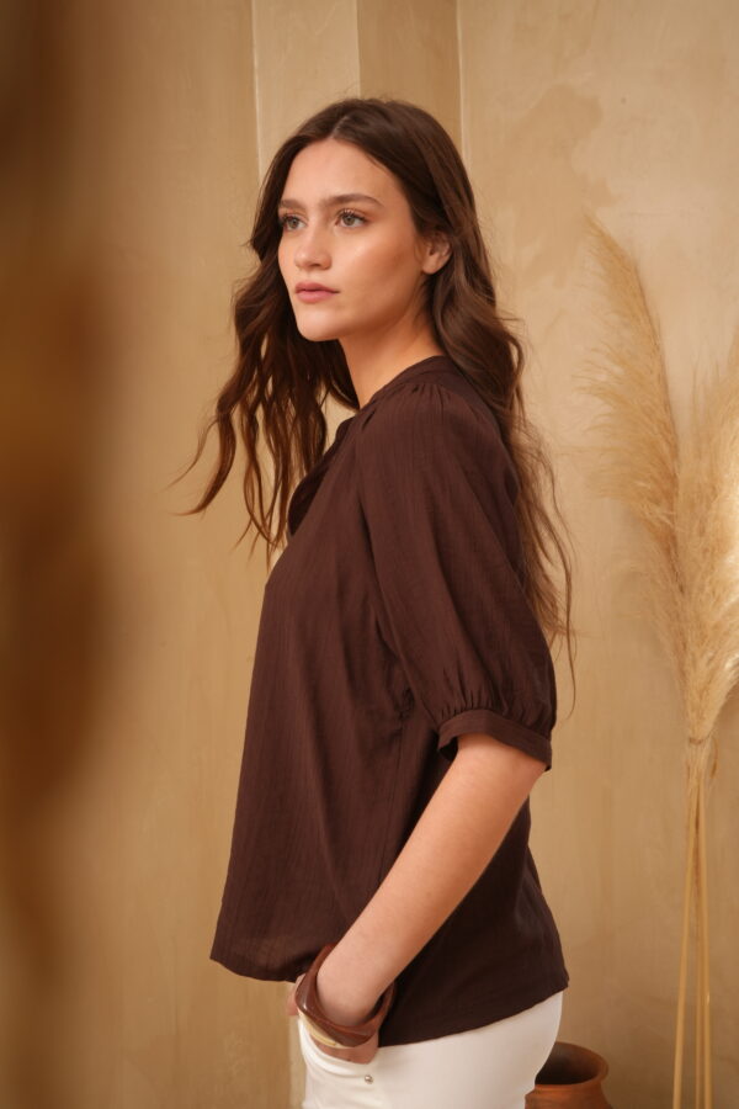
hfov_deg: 27.0
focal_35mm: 50
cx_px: 370
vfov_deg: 39.6
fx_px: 1539
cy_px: 554
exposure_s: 1/125
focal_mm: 50
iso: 640
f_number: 14
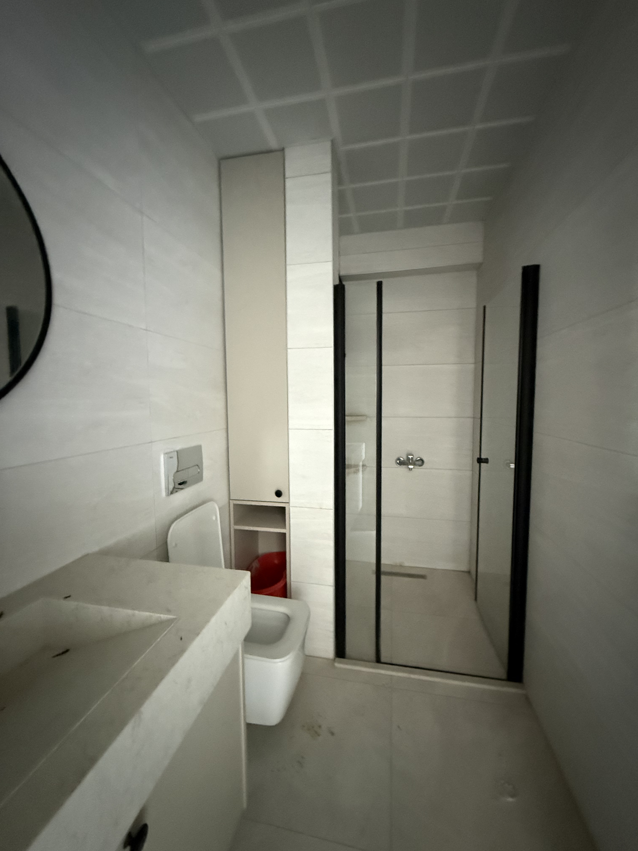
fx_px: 344
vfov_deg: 102.1
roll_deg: -1.0
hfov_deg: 85.7
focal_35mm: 14
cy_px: 426
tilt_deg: -3.4
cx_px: 319
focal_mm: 2.22
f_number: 2.2
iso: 1600
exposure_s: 1/34
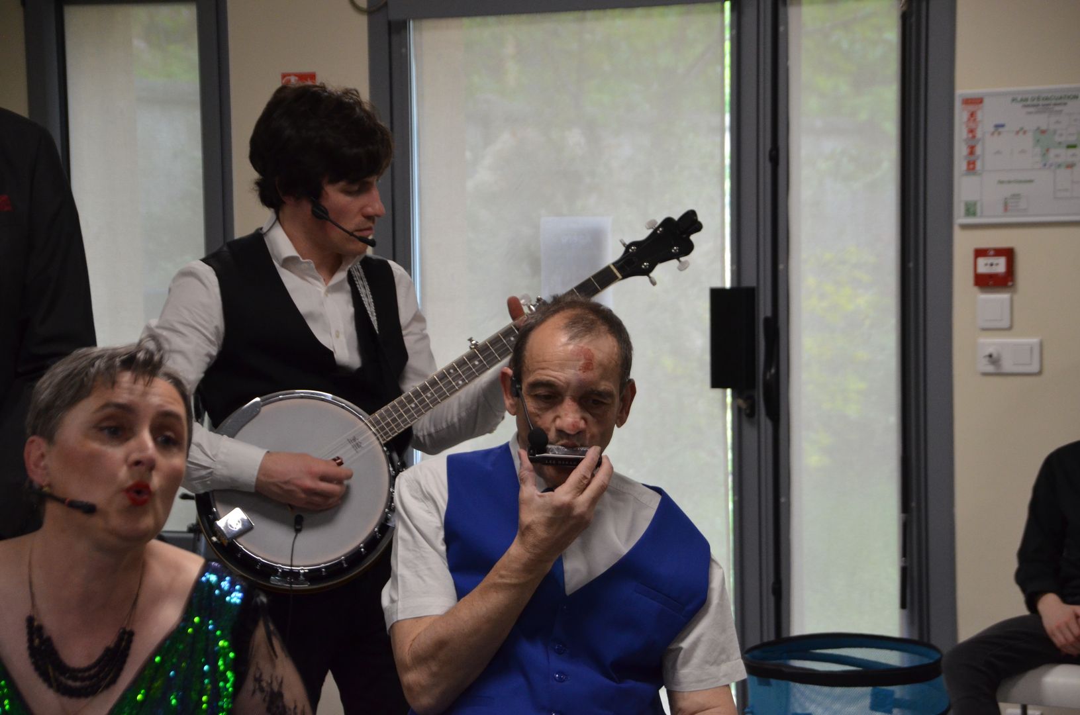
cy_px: 358
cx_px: 540
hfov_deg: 15.2
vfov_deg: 10.1
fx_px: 4041
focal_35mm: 135
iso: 1400
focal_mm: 90
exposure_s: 1/125
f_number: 5.3
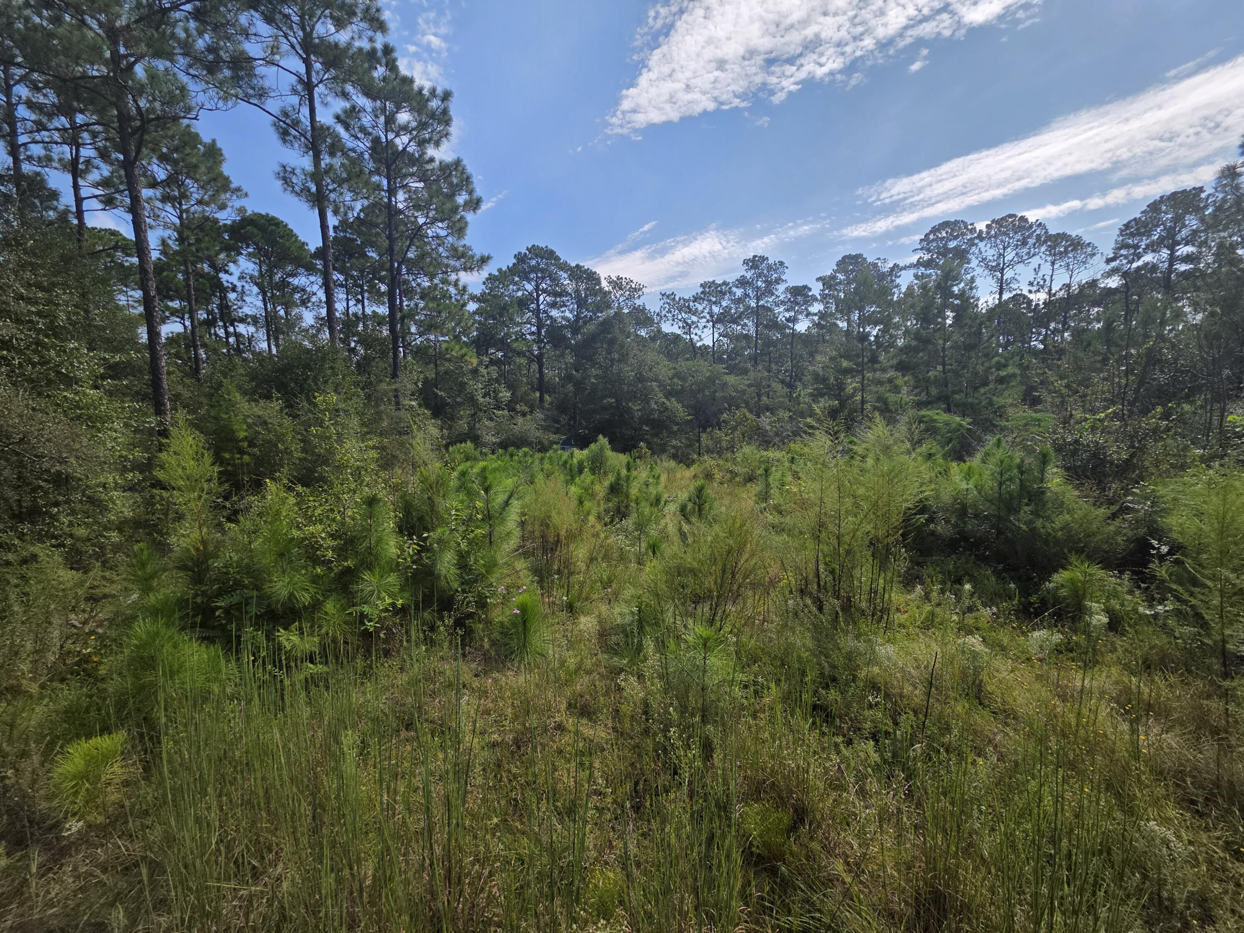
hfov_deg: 106.2
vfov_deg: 89.9
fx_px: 467
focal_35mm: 13
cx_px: 622
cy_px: 466
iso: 40
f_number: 1.9
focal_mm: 2.2
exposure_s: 1/2767
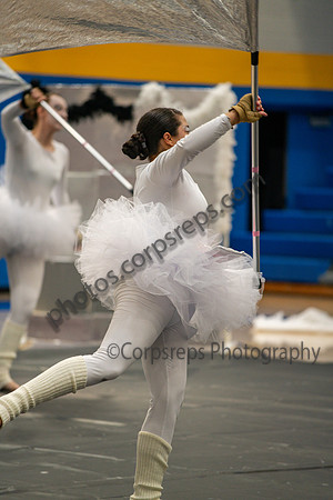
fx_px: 2775
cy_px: 250
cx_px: 166
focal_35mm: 200
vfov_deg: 10.3
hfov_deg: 6.9
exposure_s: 1/500
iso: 1800
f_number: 4
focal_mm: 200
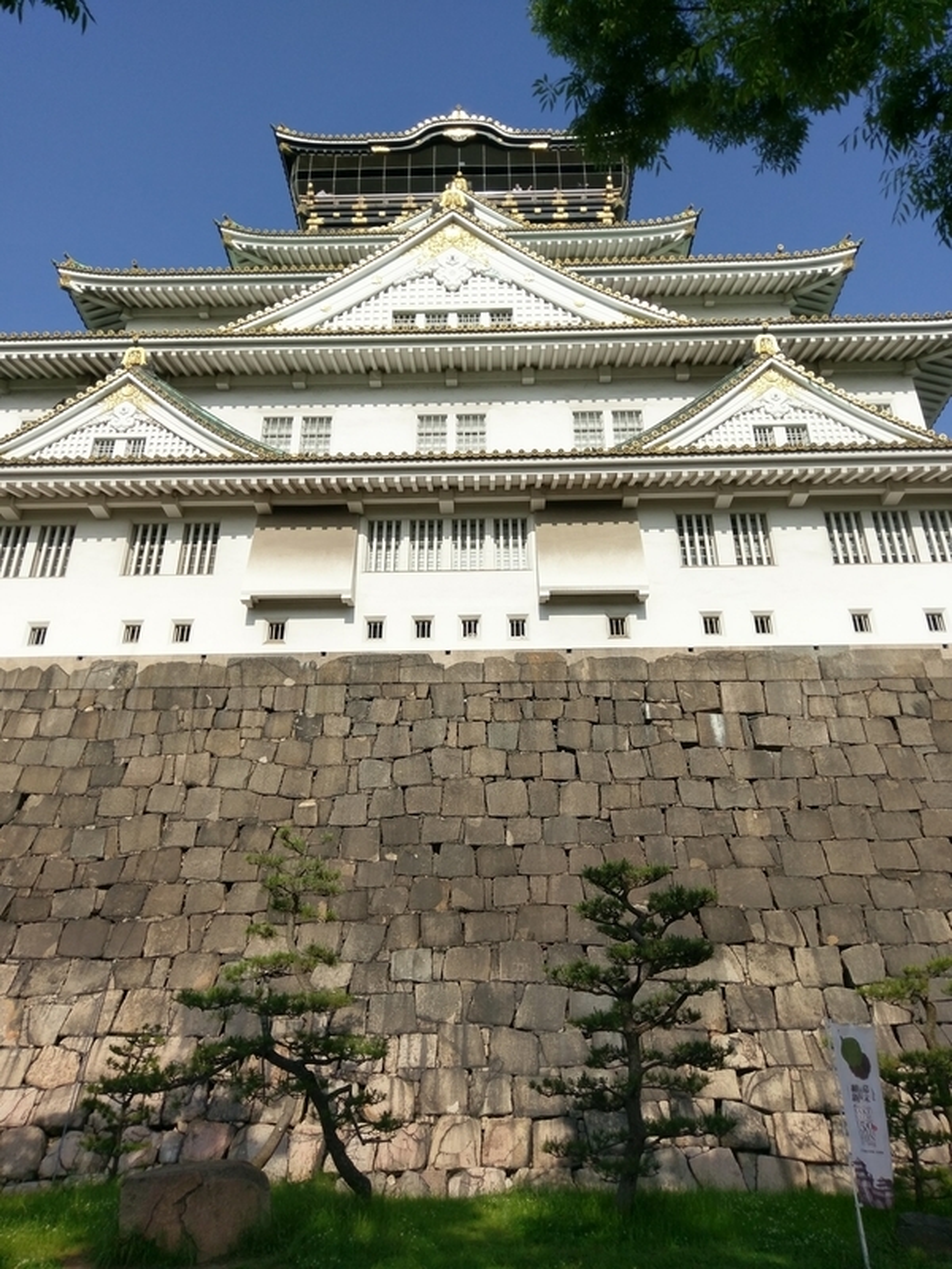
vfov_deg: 67.3
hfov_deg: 53.1
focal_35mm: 26
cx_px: 476
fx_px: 953
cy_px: 634
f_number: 1.8
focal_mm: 4.58
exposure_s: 1/4174
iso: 125
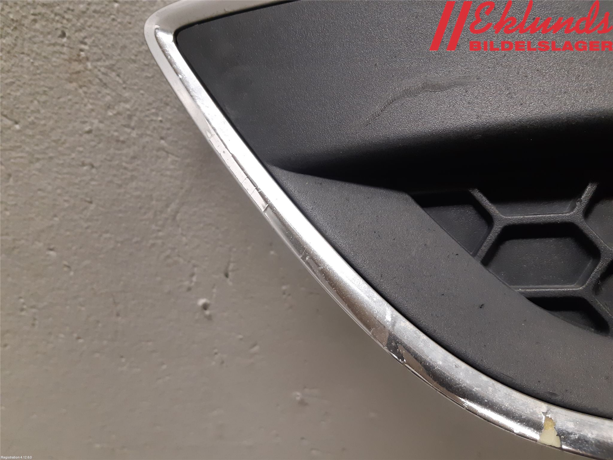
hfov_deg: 67.3
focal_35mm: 26
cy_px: 230
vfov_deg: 53.1
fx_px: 460
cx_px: 306
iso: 160
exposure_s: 1/50
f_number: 1.7
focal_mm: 3.93
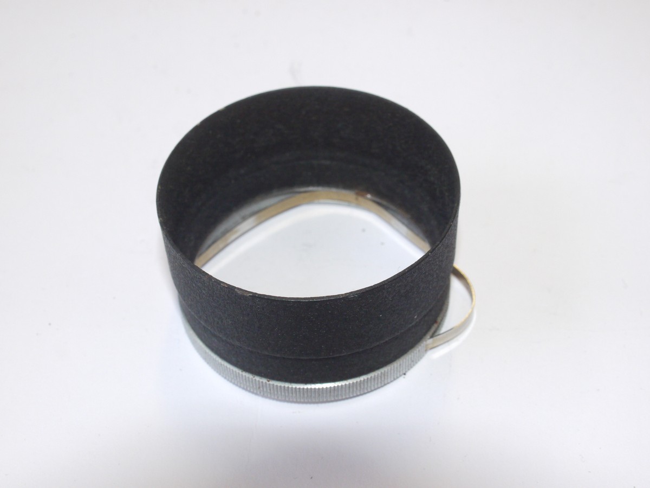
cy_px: 244
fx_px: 1127
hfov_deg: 32.2
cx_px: 325
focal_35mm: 60
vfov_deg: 24.4
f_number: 10
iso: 800
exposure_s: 1/80
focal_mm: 30
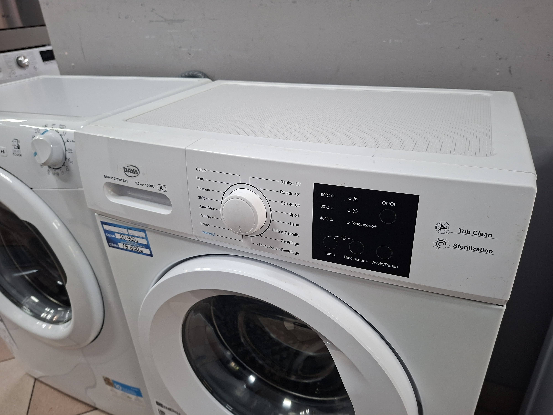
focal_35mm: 23
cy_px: 208
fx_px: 367
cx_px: 276
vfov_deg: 58.9
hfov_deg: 73.9
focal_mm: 5.54
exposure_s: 1/50
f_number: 1.8
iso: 200
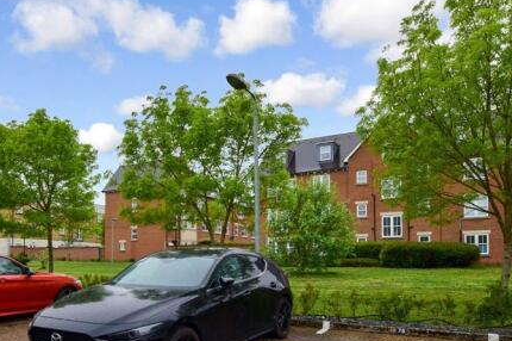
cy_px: 253
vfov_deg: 42.6
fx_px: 423
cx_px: 198
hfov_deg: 61.7
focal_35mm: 30
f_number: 7.1
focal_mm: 13
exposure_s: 1/200
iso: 400
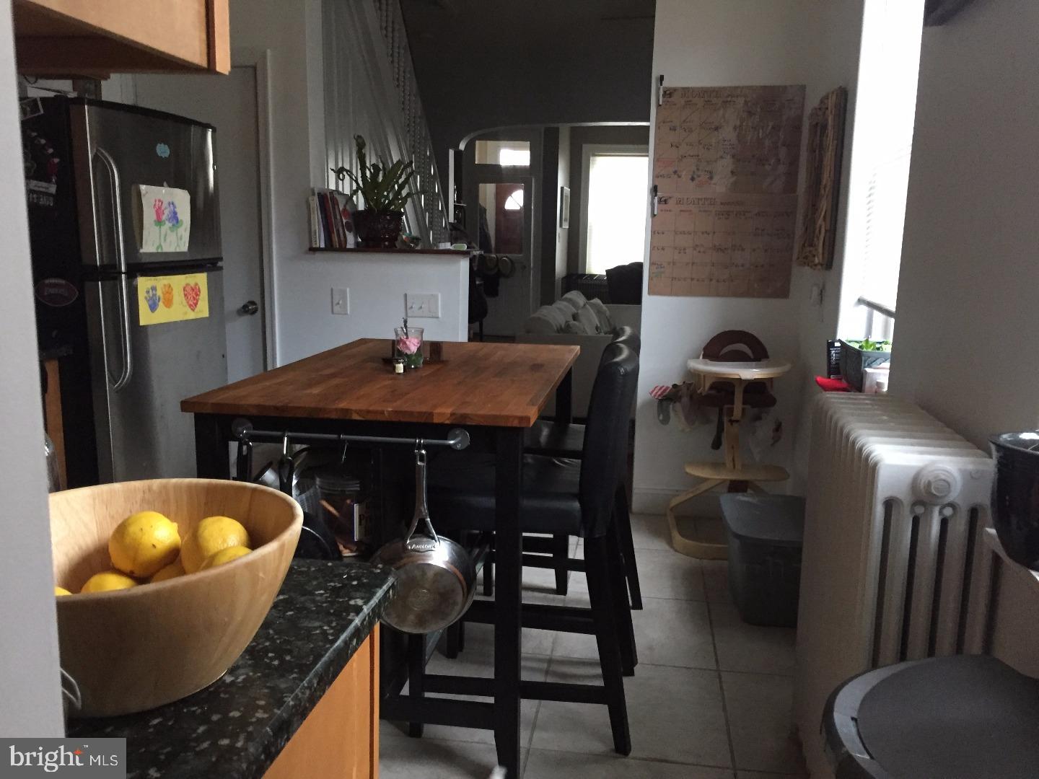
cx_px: 520
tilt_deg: -10.7
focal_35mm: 29
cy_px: 390
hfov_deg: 61.7
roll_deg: -0.7
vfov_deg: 48.2
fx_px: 870
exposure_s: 1/30
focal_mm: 4.15
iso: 250
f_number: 2.2
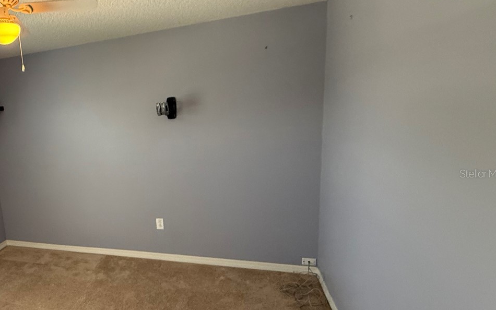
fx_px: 338
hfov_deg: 65.3
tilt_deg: -6.2
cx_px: 91
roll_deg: +4.7
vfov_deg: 49.2
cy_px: 173
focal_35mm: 25
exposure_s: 1/60
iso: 250
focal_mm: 2.22
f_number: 2.2
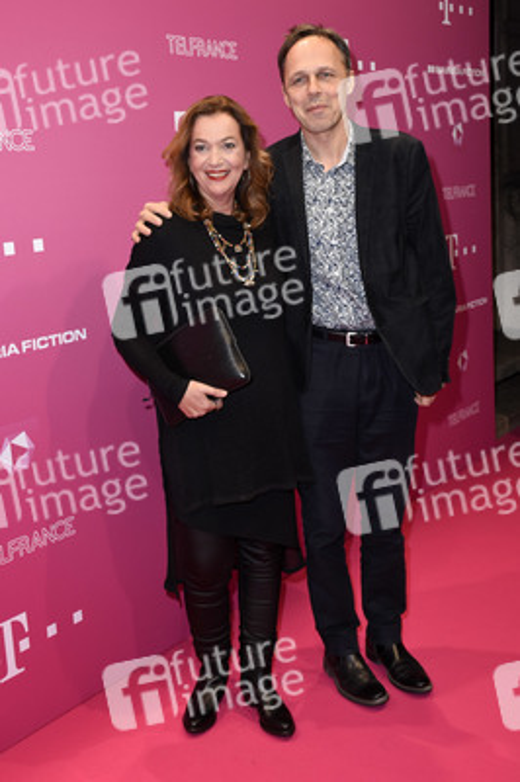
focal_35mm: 39
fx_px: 846
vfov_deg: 49.6
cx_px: 260
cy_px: 391
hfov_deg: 34.2
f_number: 6.3
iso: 500
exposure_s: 1/160
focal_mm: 26
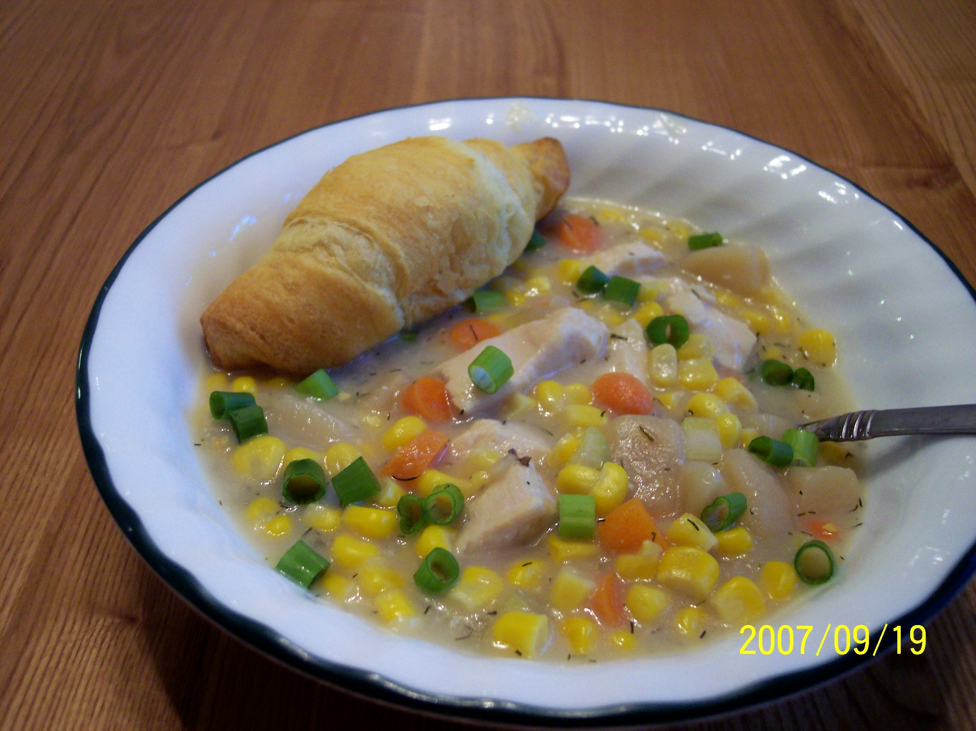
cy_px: 366
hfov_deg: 49.0
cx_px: 488
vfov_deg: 37.7
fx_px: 1071
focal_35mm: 38
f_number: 2.8
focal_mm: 8
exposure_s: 1/30
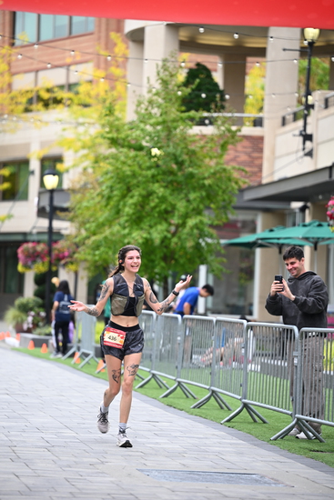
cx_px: 167
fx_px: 1947
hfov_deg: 9.8
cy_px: 250
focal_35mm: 140
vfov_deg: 14.6
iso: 640
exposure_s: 1/1600
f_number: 2.8
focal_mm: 140
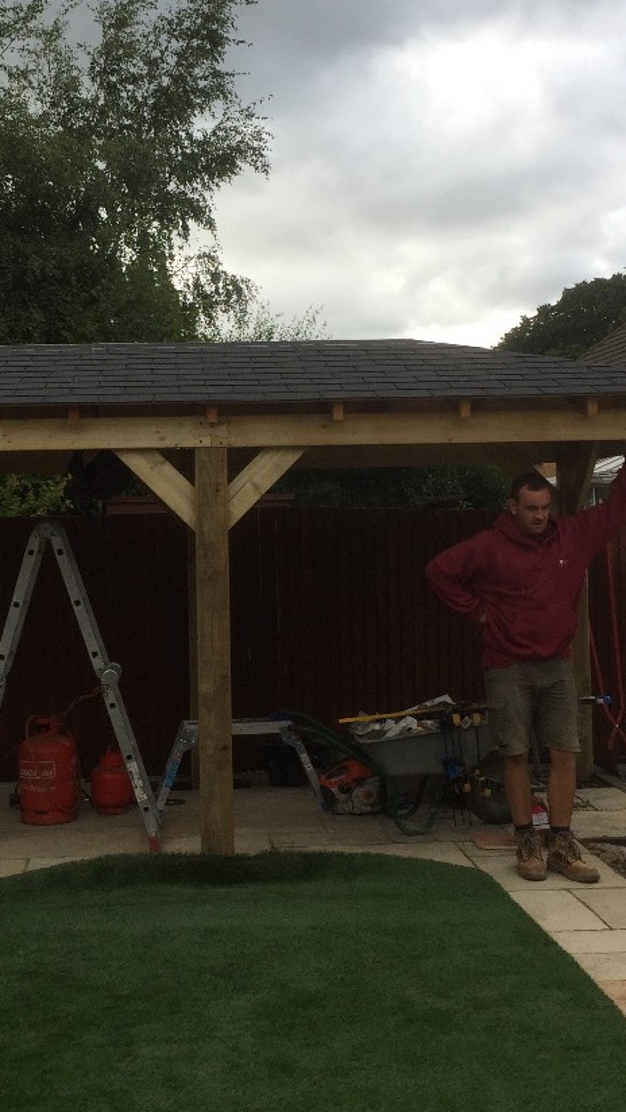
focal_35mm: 46
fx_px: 1356
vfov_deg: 44.5
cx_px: 213
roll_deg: +0.9
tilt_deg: +2.2
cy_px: 502
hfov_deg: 25.9
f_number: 2.2
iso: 32
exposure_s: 1/403
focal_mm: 4.15
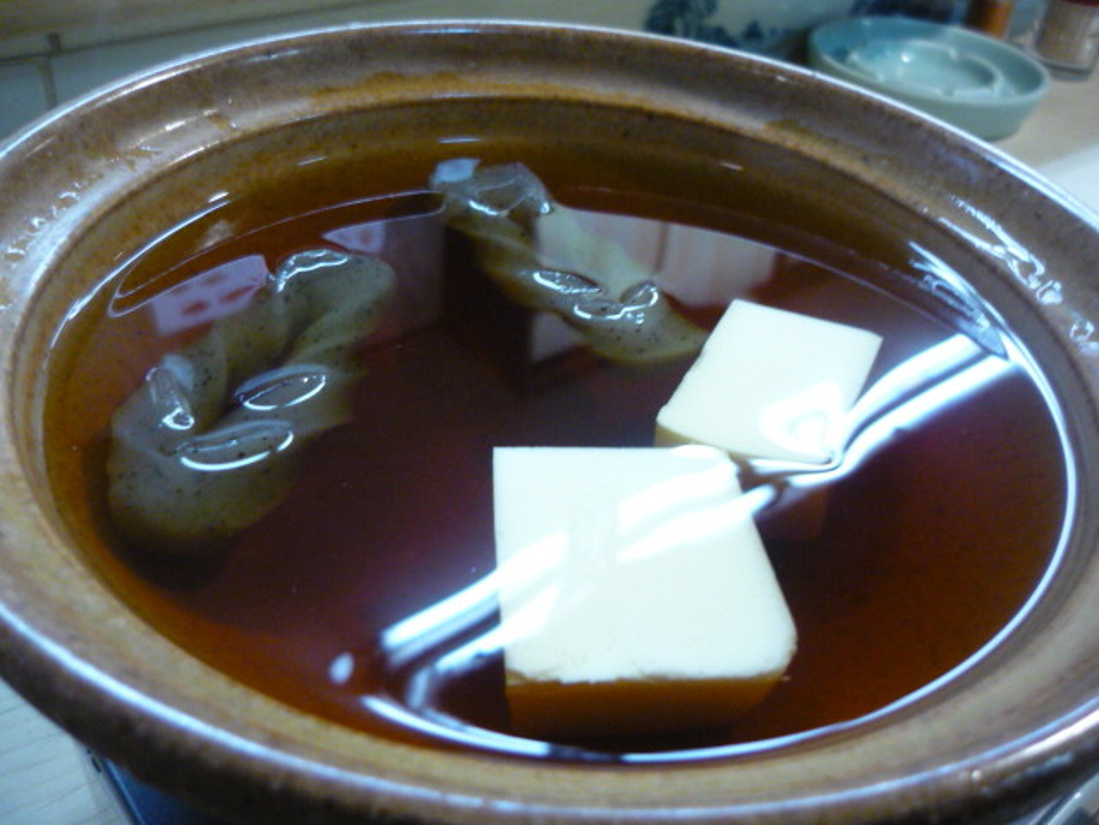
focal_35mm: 33
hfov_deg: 55.4
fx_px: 1048
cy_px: 412
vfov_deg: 42.9
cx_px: 550
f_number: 2.8
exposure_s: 1/25
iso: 400
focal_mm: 5.5
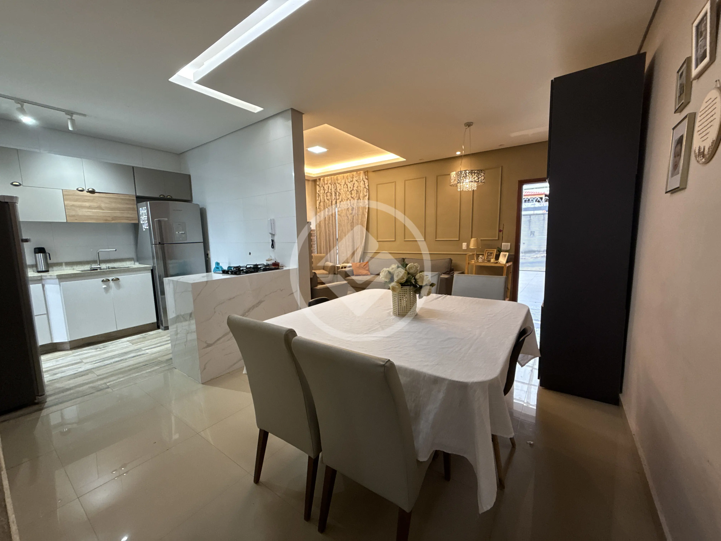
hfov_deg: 102.1
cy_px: 270
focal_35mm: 14
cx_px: 360
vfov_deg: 85.7
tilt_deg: -6.6
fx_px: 292
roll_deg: +0.7
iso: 200
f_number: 2.2
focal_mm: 2.22
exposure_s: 1/30
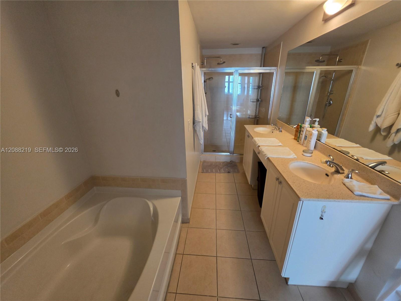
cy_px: 150
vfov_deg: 89.9
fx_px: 151
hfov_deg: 106.2
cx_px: 200
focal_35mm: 13
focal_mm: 2.2
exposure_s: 1/60
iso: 400
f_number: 1.9
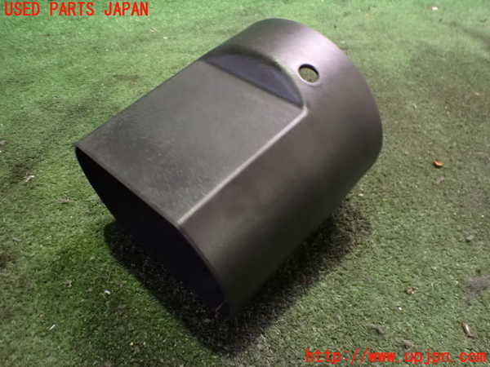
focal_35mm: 30
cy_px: 184
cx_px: 245
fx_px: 425
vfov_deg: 46.8
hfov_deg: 60.0
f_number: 2.3
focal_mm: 5.4
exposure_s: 1/30
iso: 1600
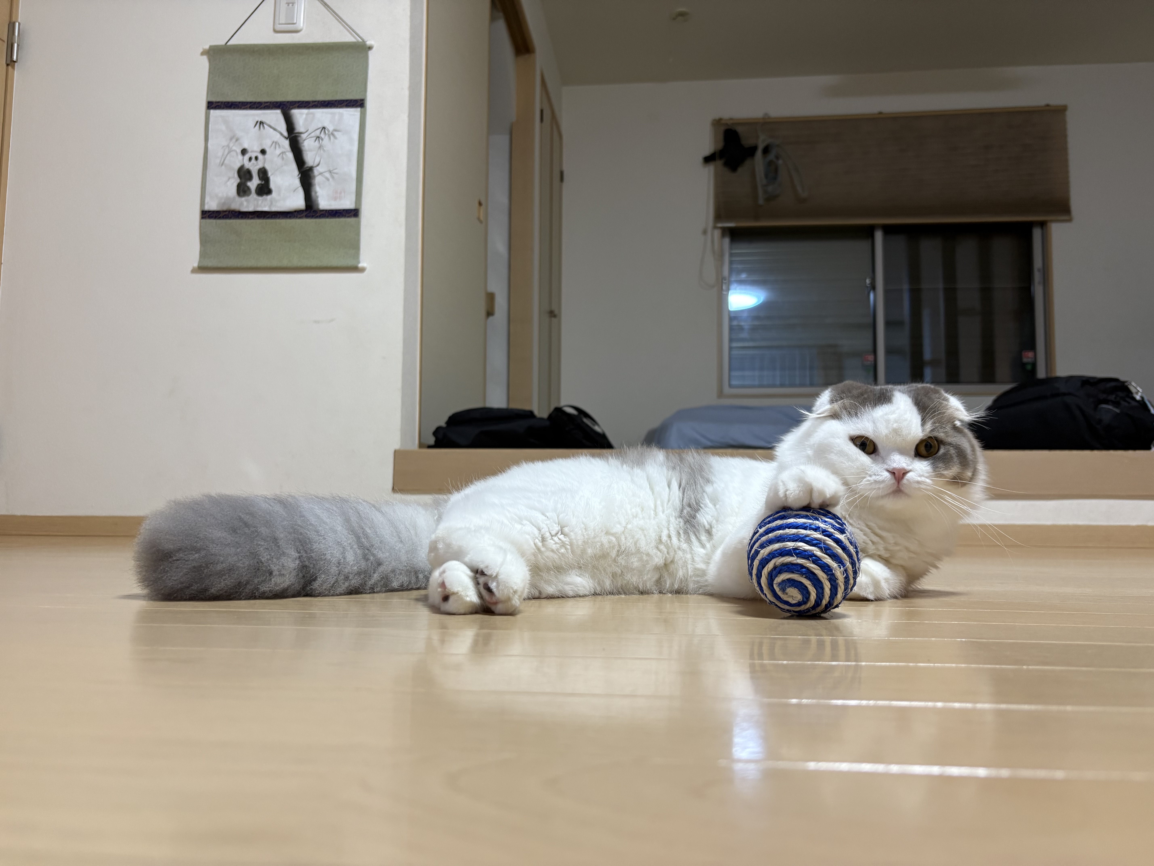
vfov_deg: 53.1
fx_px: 867
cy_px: 433
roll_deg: +0.3
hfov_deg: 67.3
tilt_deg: +5.0
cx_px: 577
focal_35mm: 26
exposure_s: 1/50
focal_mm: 5.96
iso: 160
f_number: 1.6
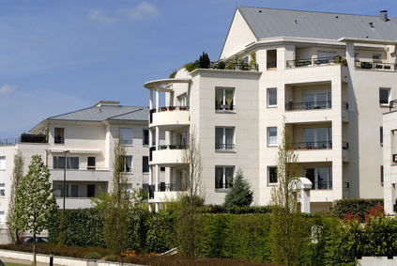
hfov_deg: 24.6
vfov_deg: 16.6
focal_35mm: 82
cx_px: 198
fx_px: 911
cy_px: 133
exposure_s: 1/160
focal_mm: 55
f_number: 13
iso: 100
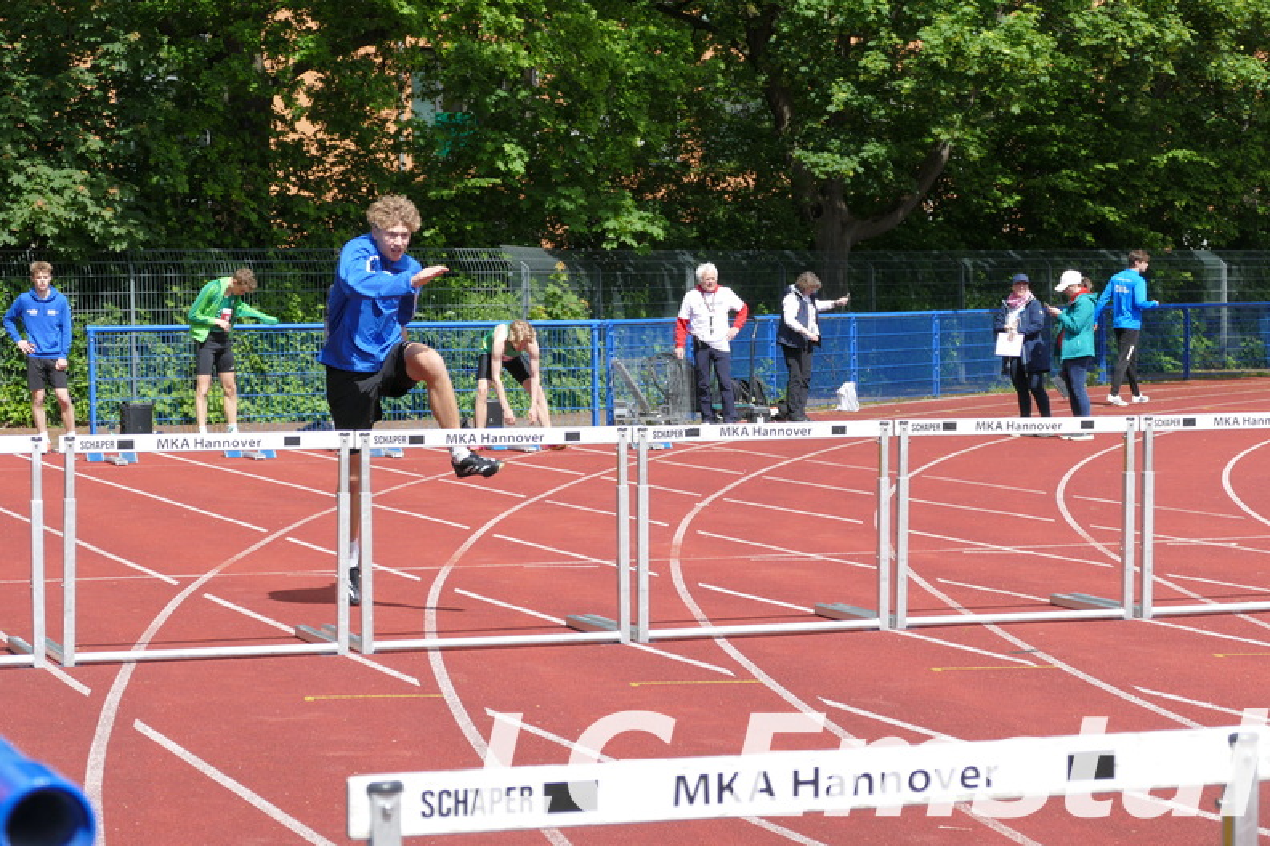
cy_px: 423
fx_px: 3175
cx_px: 635
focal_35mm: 90
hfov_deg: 22.6
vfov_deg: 15.2
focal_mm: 32.65
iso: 200
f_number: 3.8
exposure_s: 1/1600
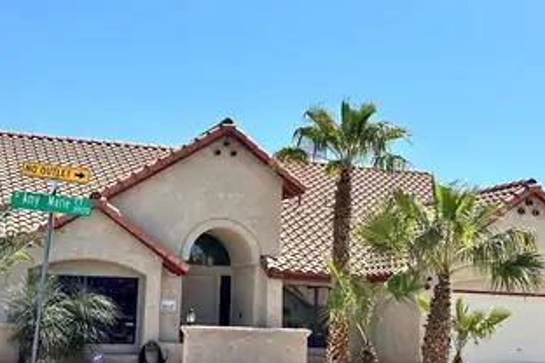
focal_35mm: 64
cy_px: 161
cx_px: 286
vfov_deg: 21.2
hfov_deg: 31.4
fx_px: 969
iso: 64
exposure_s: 1/3367
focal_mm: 6.86
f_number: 1.78
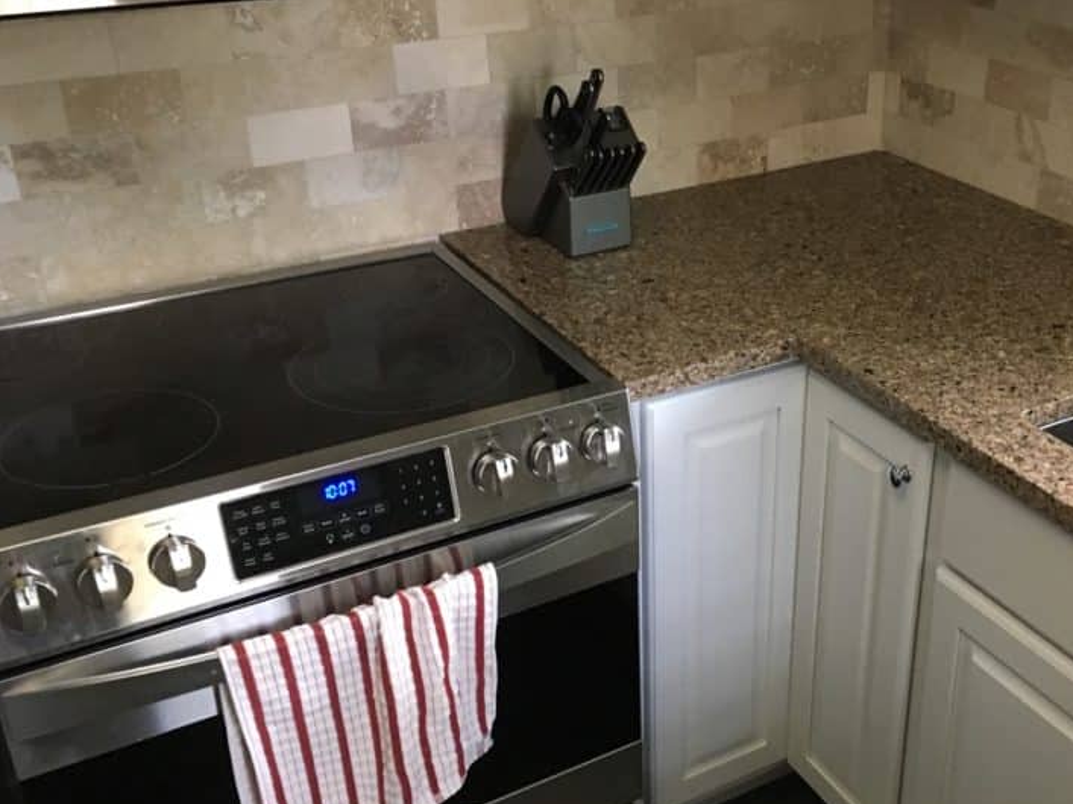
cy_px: 411
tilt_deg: -27.4
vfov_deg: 34.3
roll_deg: -1.1
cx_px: 727
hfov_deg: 44.1
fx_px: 1302
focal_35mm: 42
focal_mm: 4.15
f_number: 2.2
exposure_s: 1/15
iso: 200
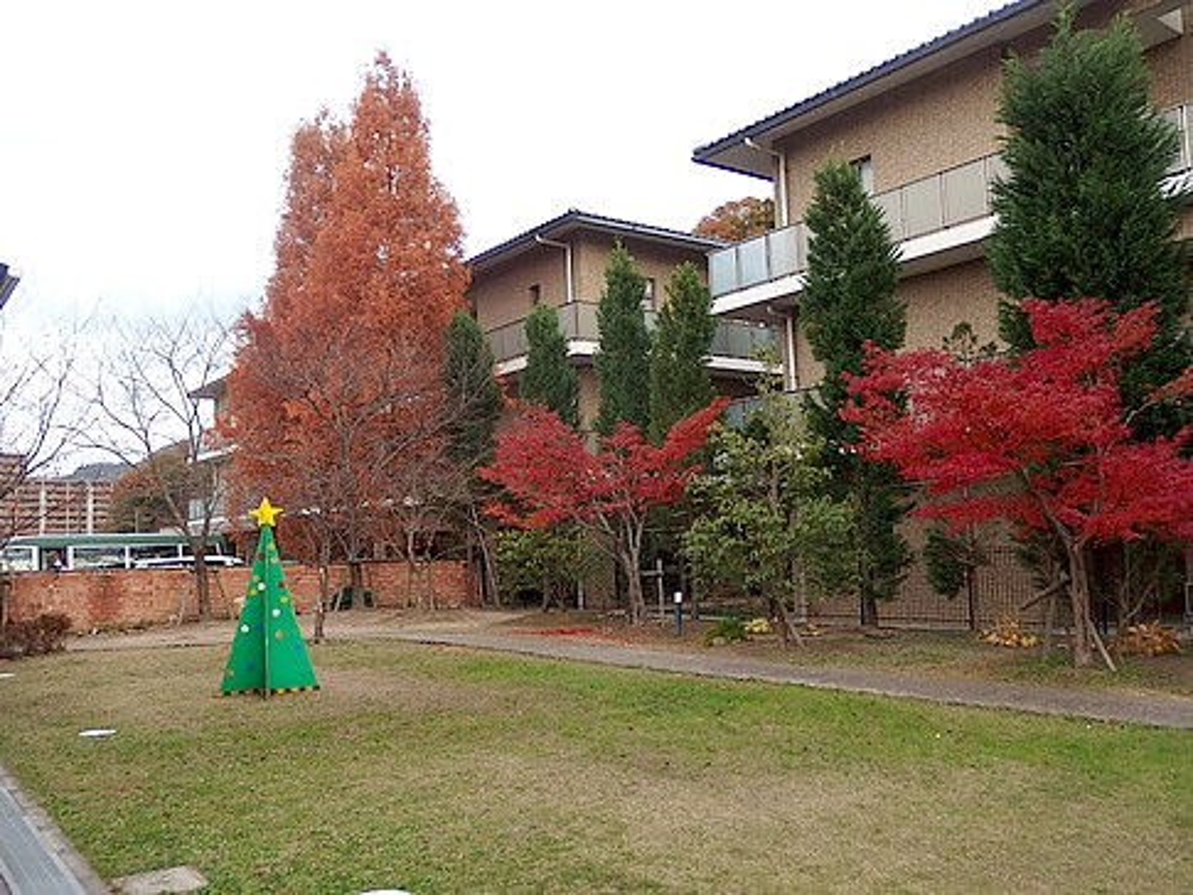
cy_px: 448
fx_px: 1103
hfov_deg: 56.8
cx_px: 596
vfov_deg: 44.2
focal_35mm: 32
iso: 100
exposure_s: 1/640
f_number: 2
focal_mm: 5.6
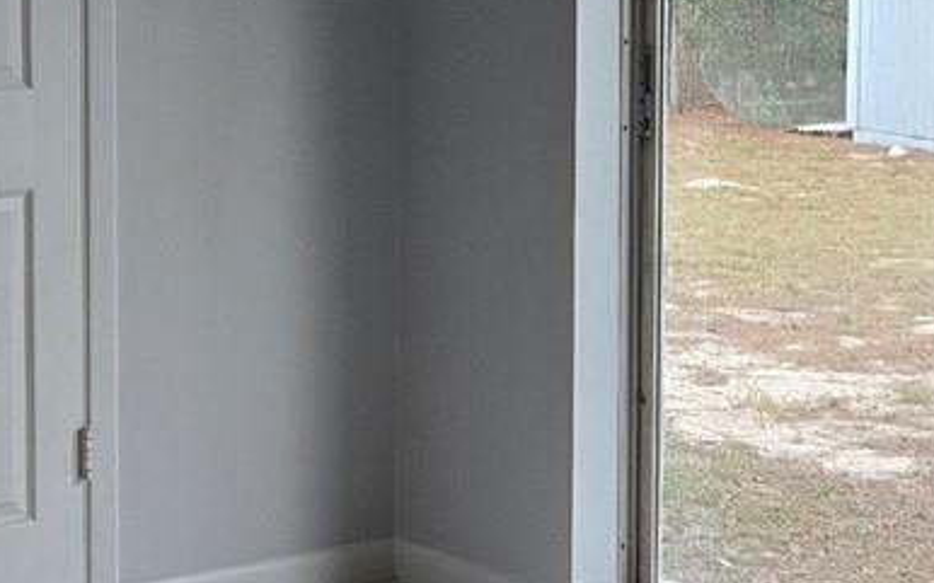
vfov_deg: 12.9
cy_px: 140
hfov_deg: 20.6
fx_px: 2570
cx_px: 508
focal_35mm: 101
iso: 250
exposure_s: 1/120
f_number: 1.8
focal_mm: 5.4
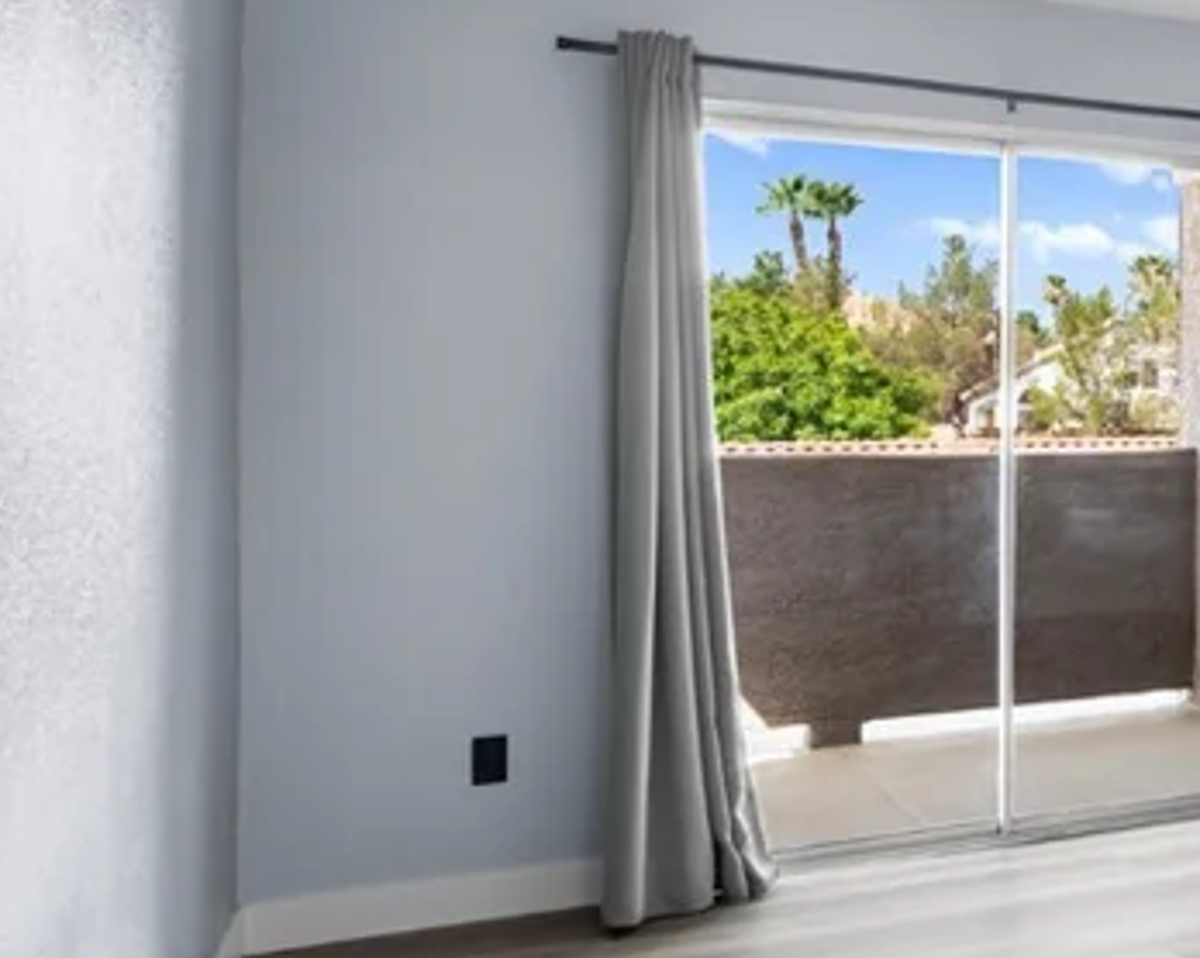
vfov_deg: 32.0
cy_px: 405
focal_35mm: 47
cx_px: 1579
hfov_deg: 30.6
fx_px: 1668
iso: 400
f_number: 8
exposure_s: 1/8
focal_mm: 17
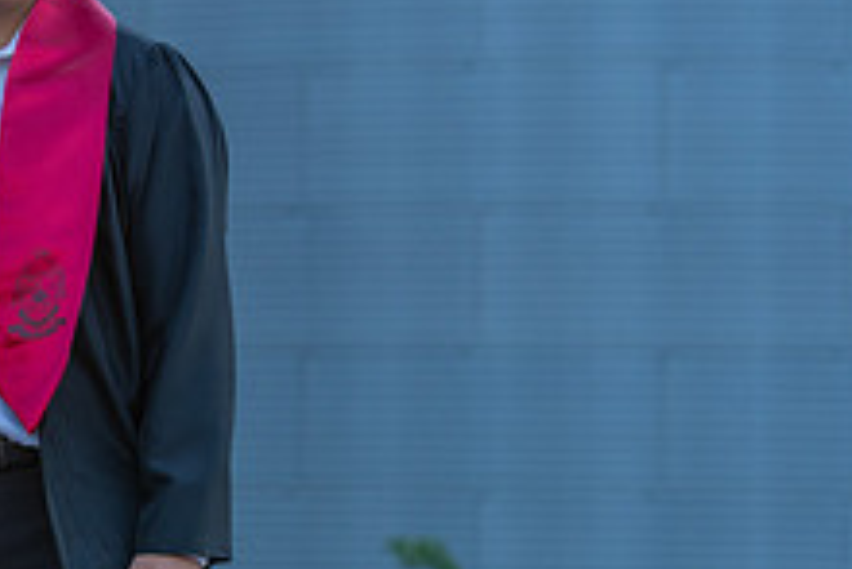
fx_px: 4547
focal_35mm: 192
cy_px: 385
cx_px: -105
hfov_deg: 10.6
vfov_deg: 7.2
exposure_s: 1/320
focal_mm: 70
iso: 500
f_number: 3.2
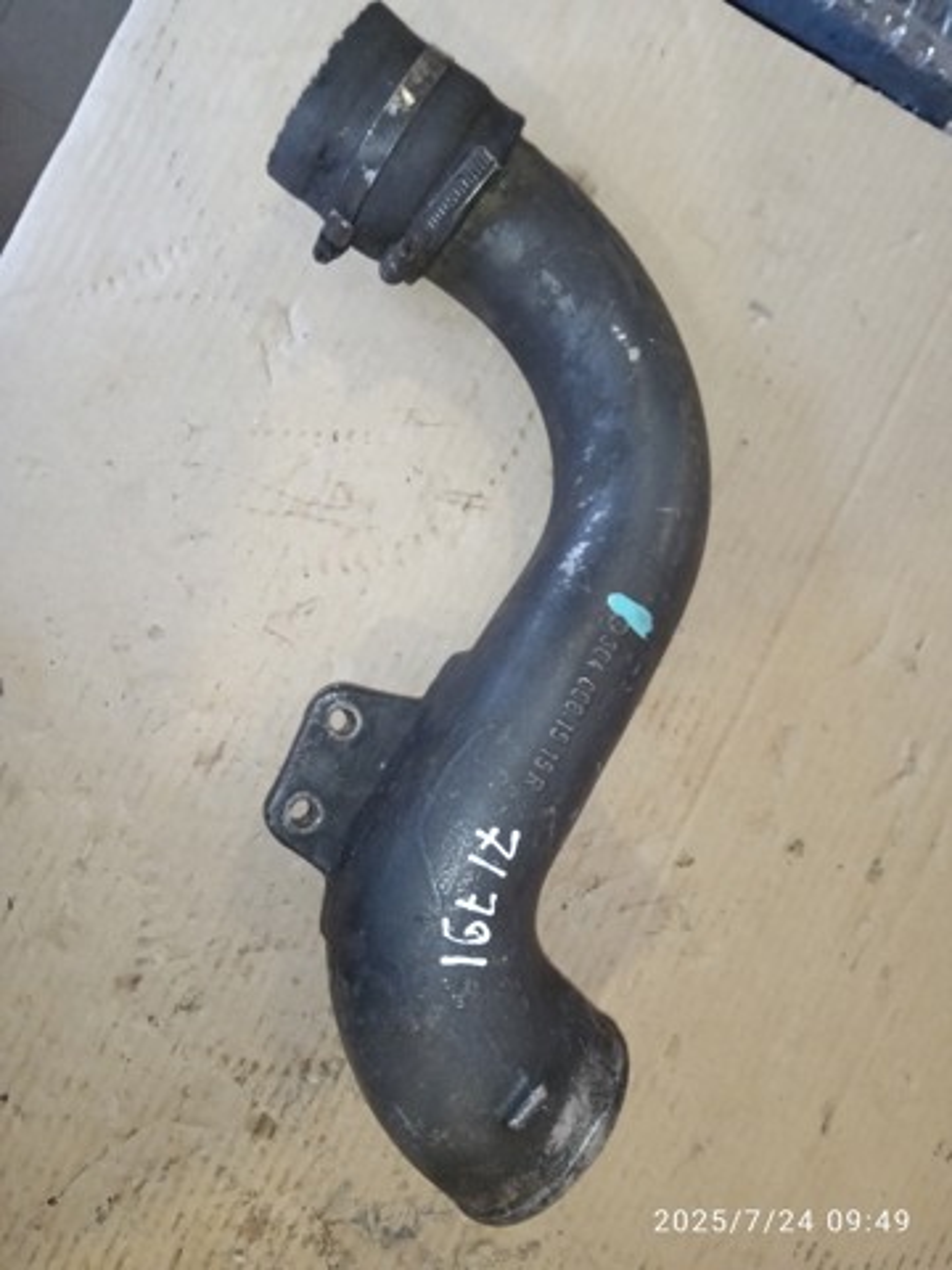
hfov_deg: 49.7
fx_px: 1027
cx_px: 476
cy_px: 635
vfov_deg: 63.4
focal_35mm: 28
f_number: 2.2
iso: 834
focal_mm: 3.43
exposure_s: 1/16.7
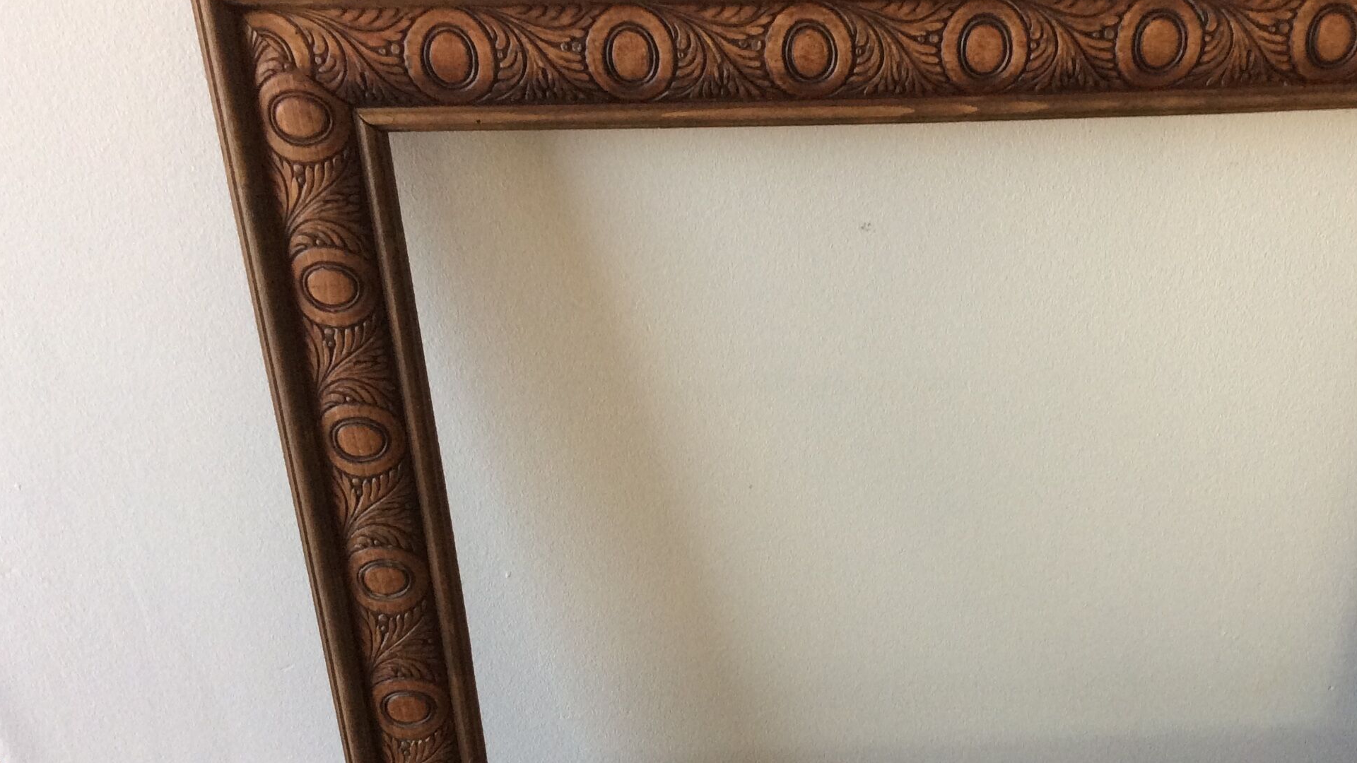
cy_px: 521
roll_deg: +1.6
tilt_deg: -37.0
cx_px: 891
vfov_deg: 25.3
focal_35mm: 47
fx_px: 1691
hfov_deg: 43.2
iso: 80
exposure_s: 1/25
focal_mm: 3.3
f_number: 2.4
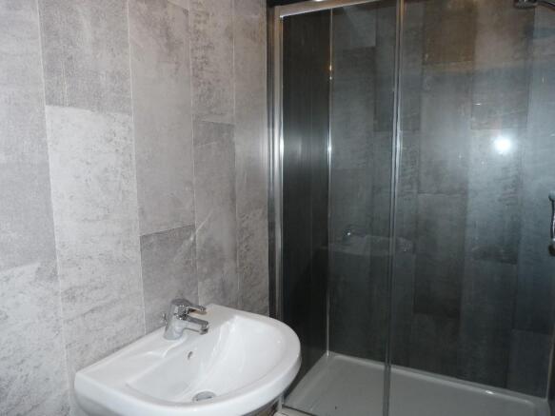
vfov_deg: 54.9
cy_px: 208
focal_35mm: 25
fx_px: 401
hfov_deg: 69.4
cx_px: 278
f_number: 2.8
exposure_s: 1/60
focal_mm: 4.5
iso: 80
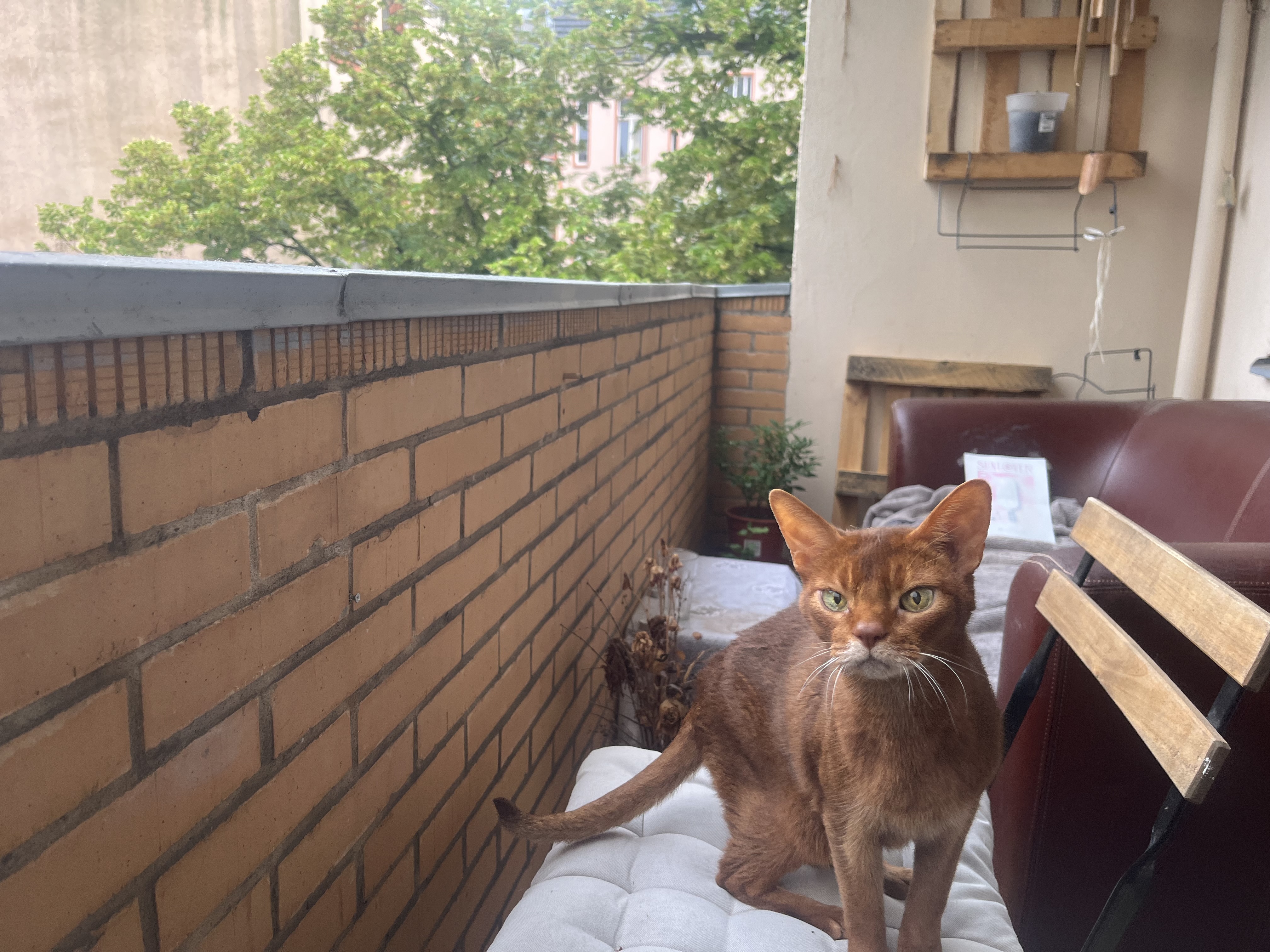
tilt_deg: -9.2
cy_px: 476
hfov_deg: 67.3
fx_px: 954
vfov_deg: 53.1
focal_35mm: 26
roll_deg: -2.1
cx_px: 635
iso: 80
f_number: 1.6
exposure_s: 1/121
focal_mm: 5.1
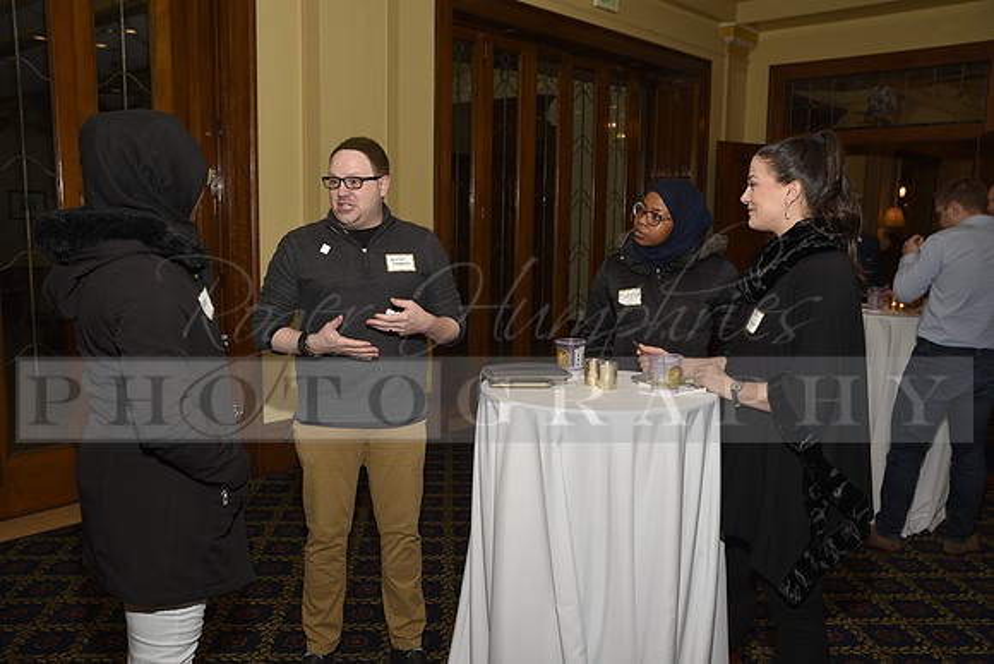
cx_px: 497
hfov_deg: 58.7
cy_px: 332
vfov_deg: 41.1
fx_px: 884
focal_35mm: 32
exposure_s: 1/60
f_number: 5
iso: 200
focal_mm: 32
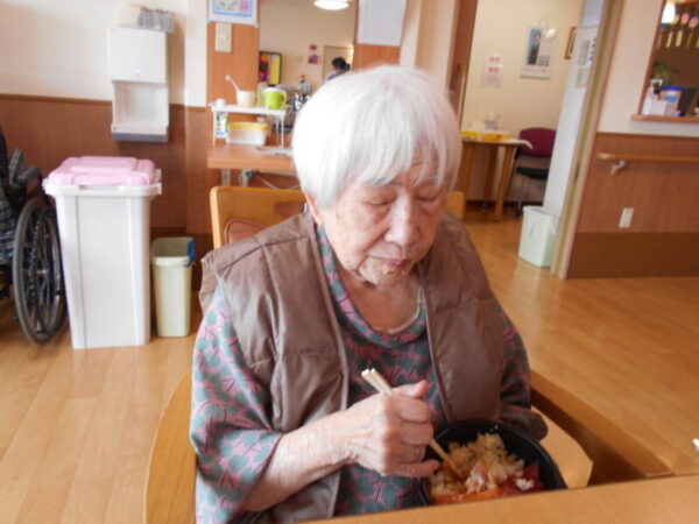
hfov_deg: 67.3
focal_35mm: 26
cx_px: 350
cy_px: 262
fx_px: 525
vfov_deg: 53.1
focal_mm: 4.6
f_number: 3.2
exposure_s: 1/30
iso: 160
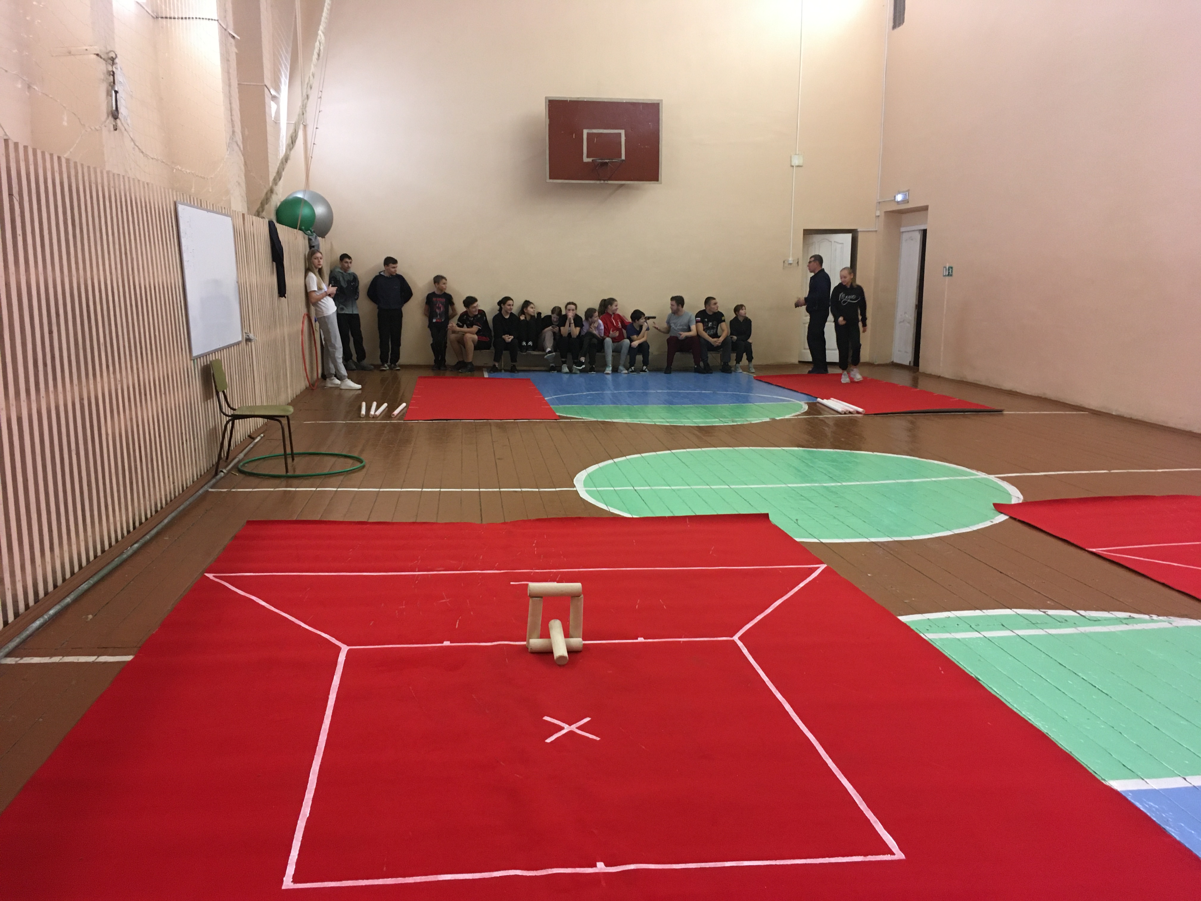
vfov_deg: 48.2
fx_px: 1006
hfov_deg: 61.7
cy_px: 450
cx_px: 600
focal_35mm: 29
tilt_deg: -9.8
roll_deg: -1.1
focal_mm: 4.15
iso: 160
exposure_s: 1/33
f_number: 2.2
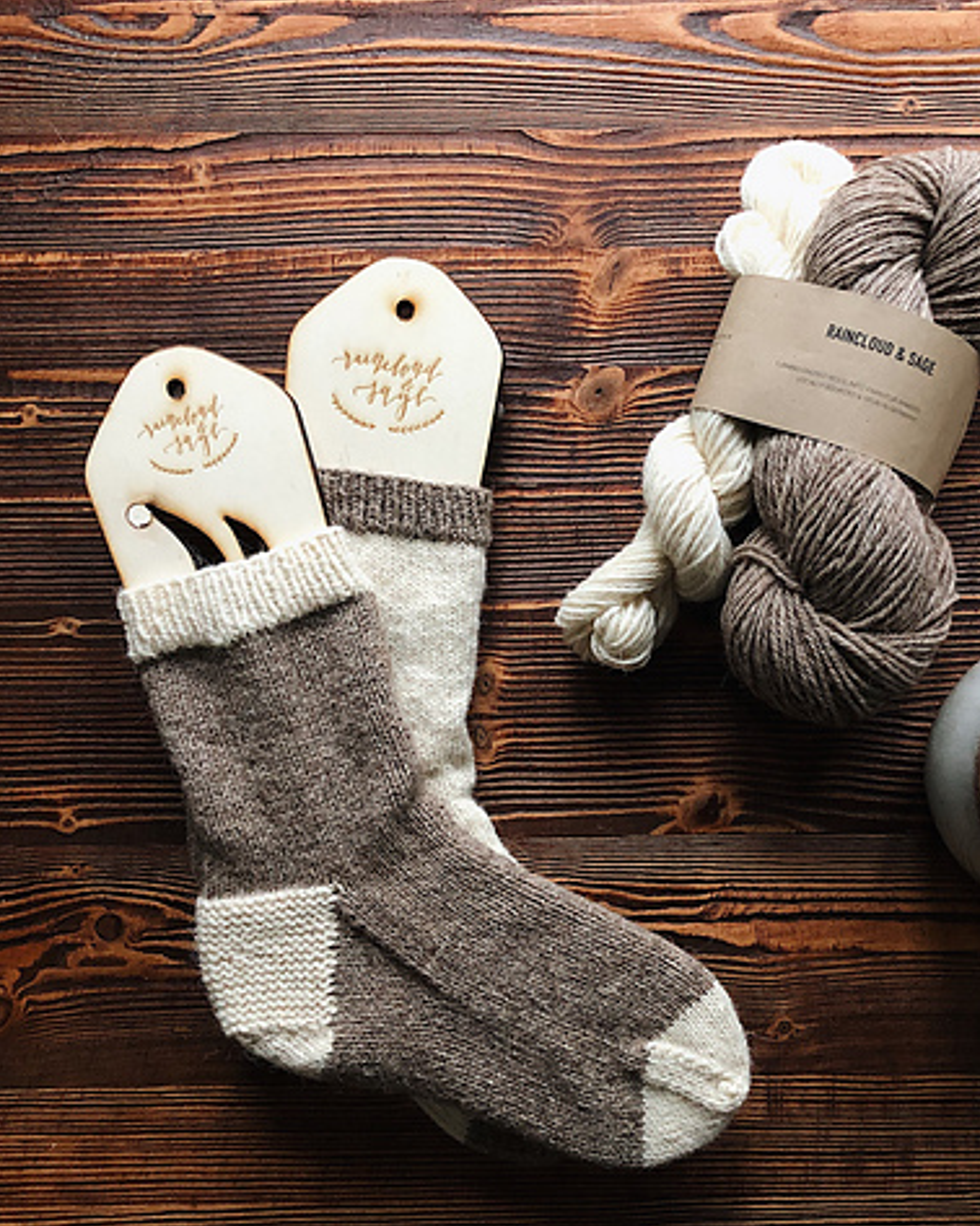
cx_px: 661
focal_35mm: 37
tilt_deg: -89.0
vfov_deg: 49.1
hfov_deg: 39.6
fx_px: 1342
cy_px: 617
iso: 100
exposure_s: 1/11
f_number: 1.8
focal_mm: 3.99
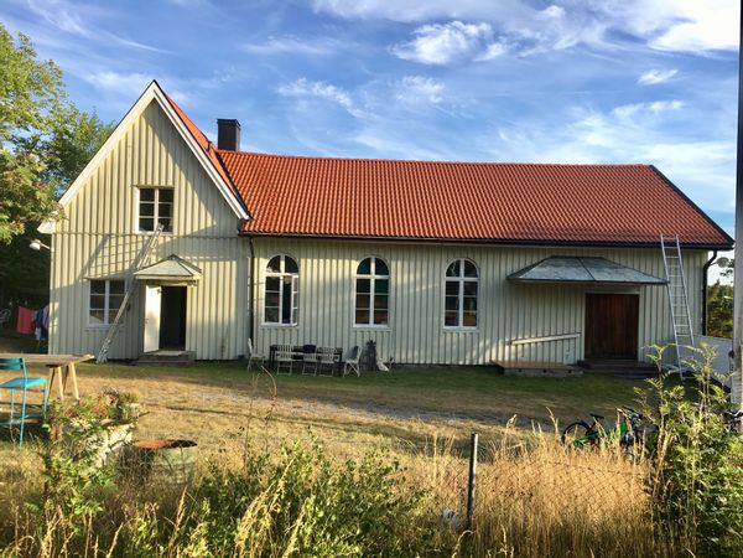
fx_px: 622
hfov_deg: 61.7
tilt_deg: -1.7
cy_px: 279
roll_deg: -1.9
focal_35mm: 29
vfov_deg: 48.2
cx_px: 372
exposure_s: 1/427
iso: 25
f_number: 2.2
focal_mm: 4.15
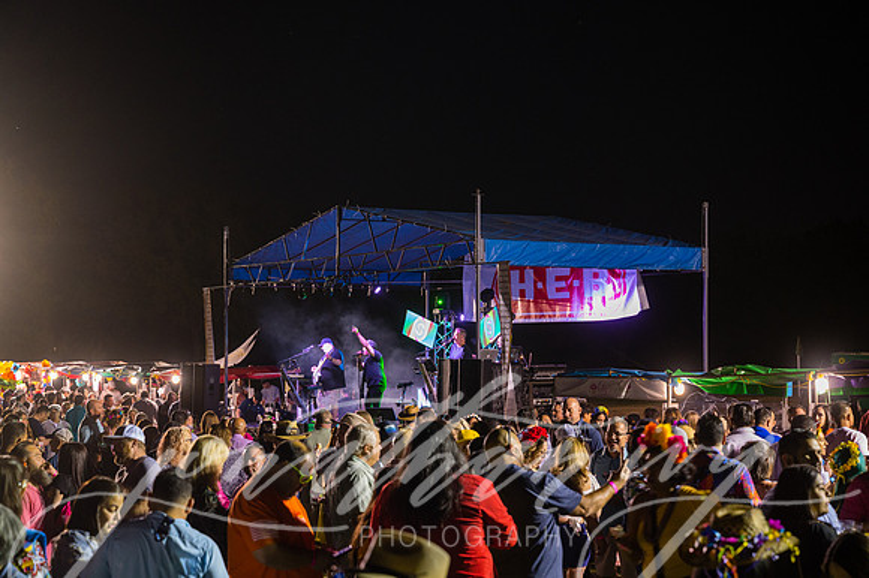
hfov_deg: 31.0
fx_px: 1568
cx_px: 434
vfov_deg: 20.9
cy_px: 289
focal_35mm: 65
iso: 2500
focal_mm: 65
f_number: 4
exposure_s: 1/40
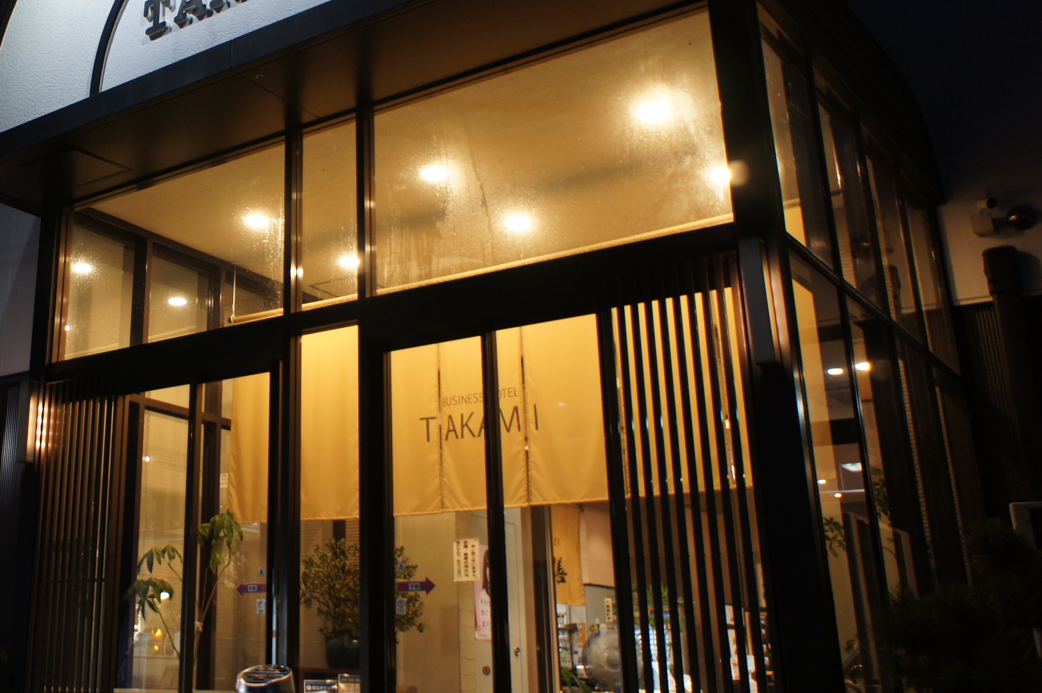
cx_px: 217
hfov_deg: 44.3
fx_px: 1215
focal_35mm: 42
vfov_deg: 31.7
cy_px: 251
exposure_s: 1/30
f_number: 2.8
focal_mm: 16
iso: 320
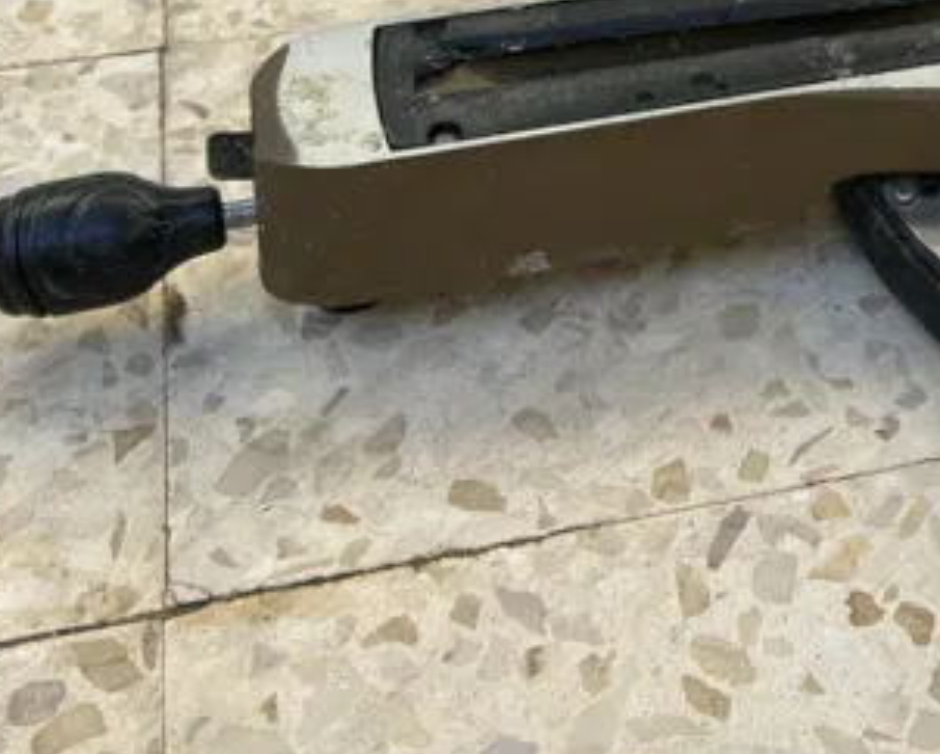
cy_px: -305
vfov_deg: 16.6
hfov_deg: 21.1
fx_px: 2394
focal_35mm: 86
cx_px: 1049
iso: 50
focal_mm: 5.7
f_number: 1.5
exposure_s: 1/443
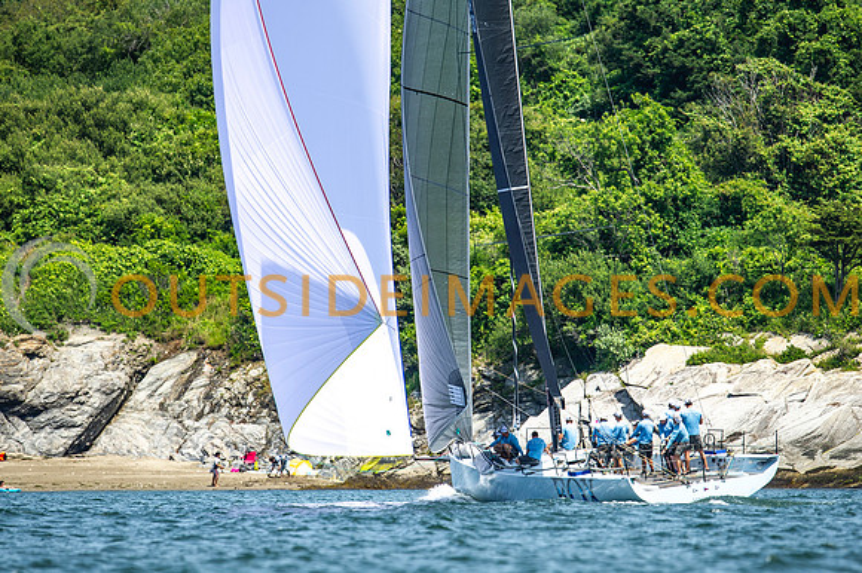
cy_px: 286
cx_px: 431
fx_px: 15175
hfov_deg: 3.3
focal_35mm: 634
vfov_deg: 2.2
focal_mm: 600
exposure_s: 1/1600
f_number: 5
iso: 400
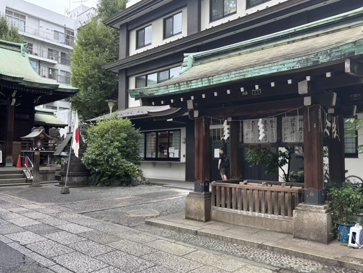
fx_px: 304
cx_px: 182
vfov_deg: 48.2
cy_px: 144
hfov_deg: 61.7
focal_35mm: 29
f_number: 1.6
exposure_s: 1/622
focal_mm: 5.96
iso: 50
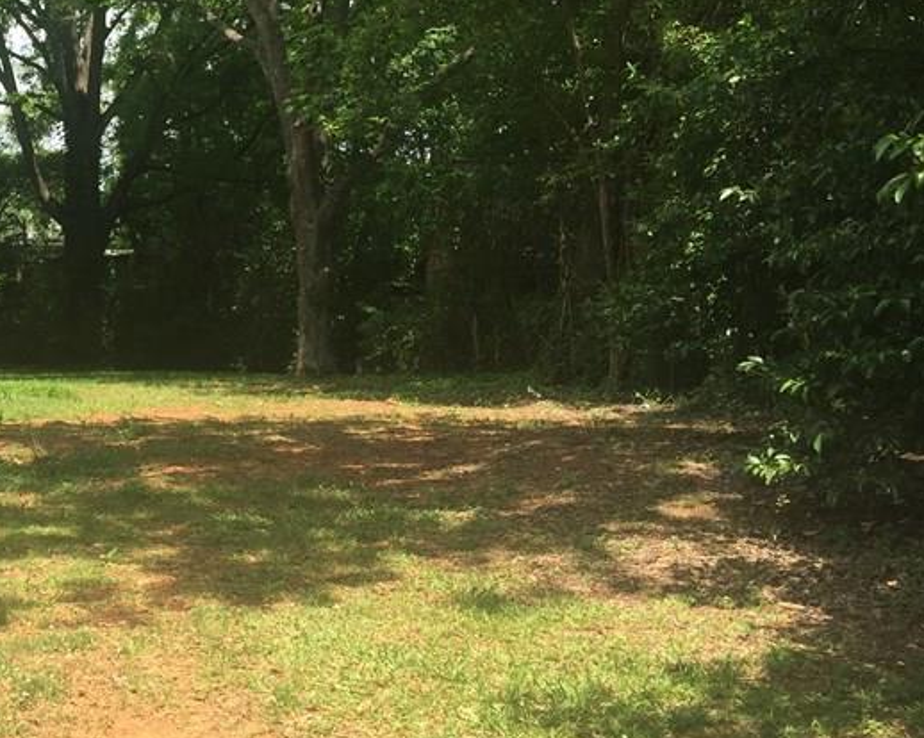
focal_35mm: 56
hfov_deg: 31.8
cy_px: 321
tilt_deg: -0.4
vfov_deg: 27.1
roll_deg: +0.8
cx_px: 77
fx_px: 1531
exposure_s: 1/760
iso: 32
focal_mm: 4.15
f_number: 2.2
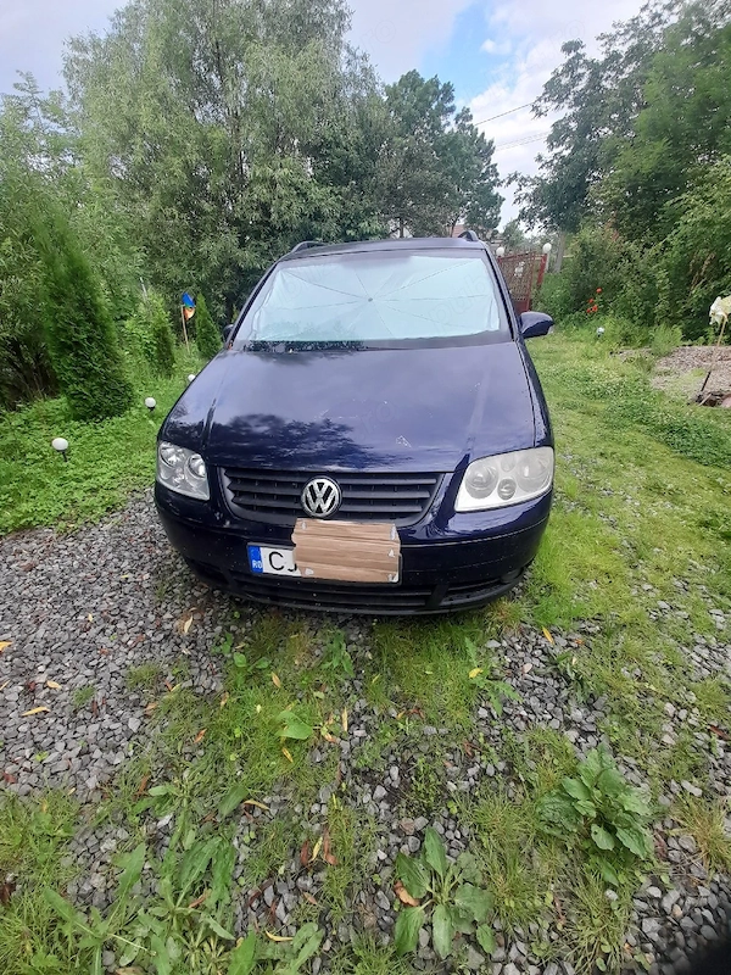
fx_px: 366
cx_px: 366
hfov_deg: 89.9
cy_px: 488
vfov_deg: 106.2
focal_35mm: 13
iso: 40
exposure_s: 1/179
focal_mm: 1.42
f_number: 2.2
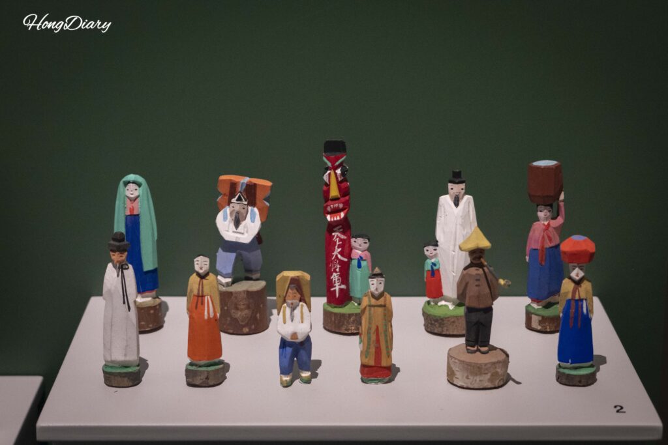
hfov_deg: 33.4
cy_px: 222
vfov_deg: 22.6
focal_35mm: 60
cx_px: 334
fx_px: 1113
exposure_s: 1/160
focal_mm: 60
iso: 8000
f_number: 5.6
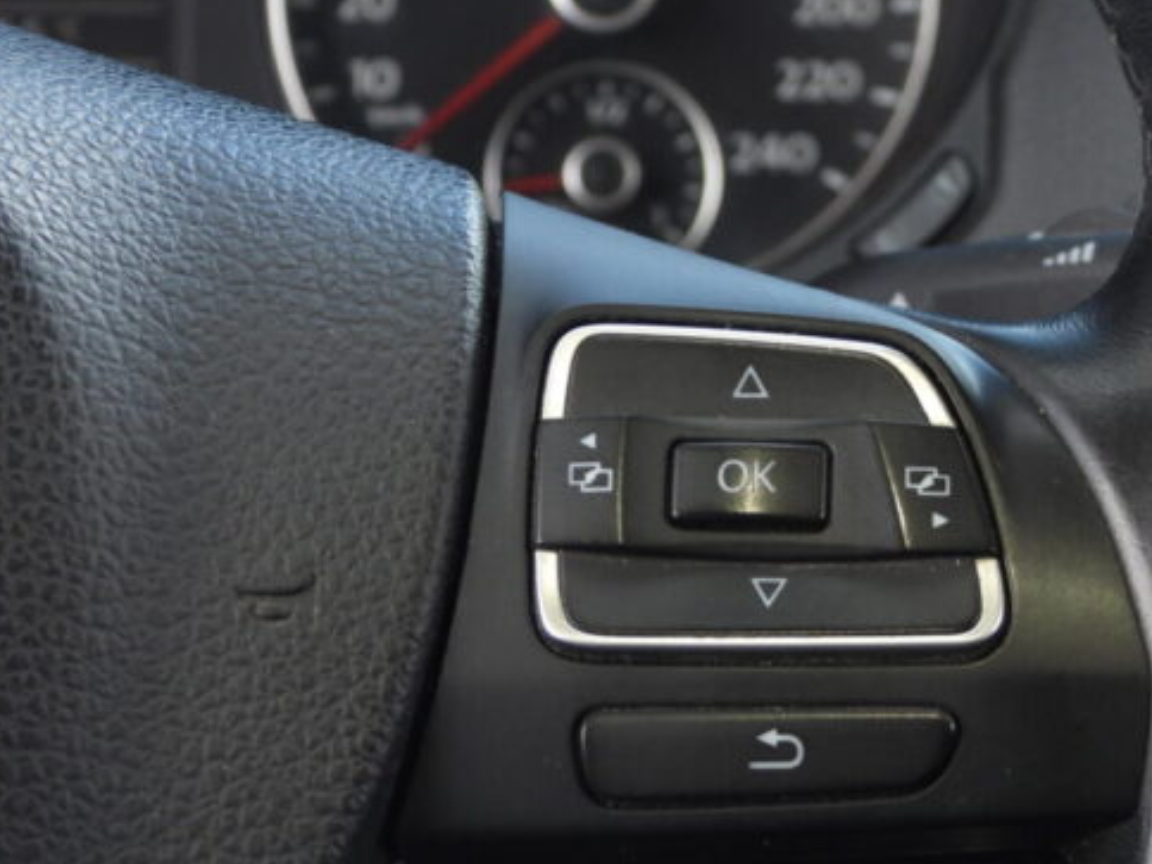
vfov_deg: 11.9
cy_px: 490
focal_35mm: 125
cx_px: 819
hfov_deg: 15.7
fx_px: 4160
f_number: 3.5
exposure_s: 1/60
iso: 220
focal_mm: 15.3
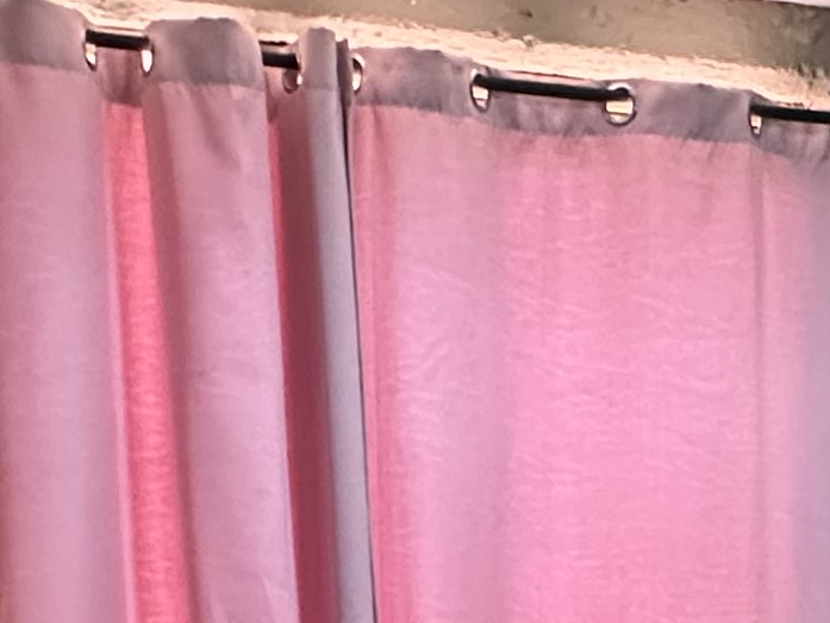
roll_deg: -1.3
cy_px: 929
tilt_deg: -9.9
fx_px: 1942
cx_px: 743
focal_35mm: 81
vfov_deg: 16.6
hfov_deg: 23.5
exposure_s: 1/60
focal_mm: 2.22
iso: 500
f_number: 2.2
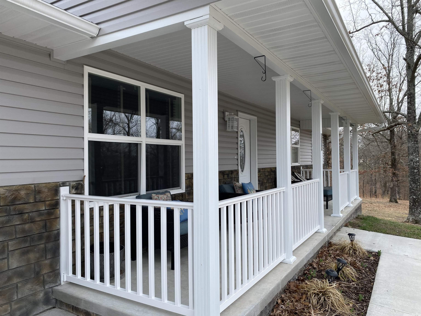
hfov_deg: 67.3
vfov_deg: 53.1
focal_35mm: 26
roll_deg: +0.7
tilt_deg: +1.0
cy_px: 158
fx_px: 316
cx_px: 210
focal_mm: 4.25
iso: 32
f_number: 1.8
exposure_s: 1/957
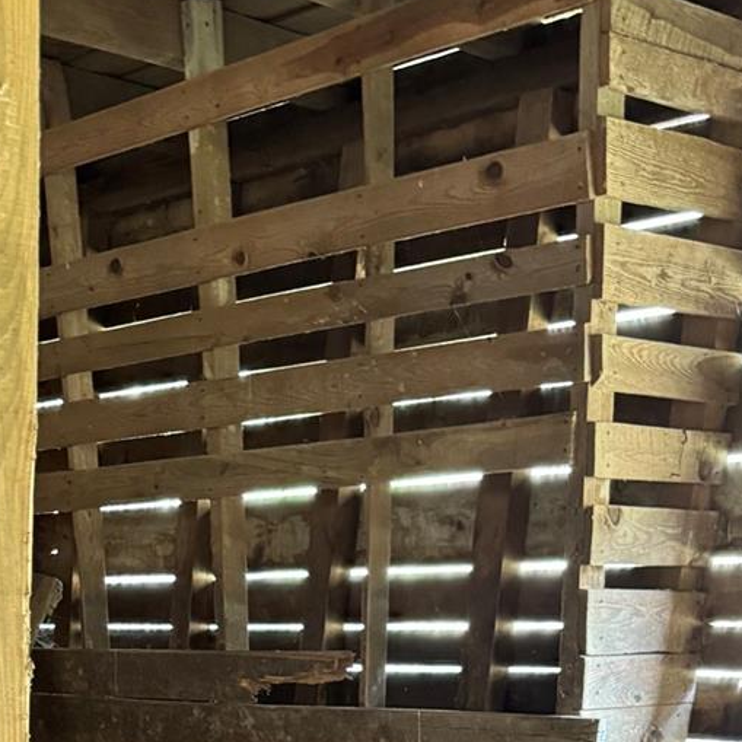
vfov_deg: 23.7
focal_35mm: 64
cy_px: 964
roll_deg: +0.1
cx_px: 51
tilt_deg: -12.2
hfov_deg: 25.9
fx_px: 1552
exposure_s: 1/60
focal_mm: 6.76
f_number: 1.78
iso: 800
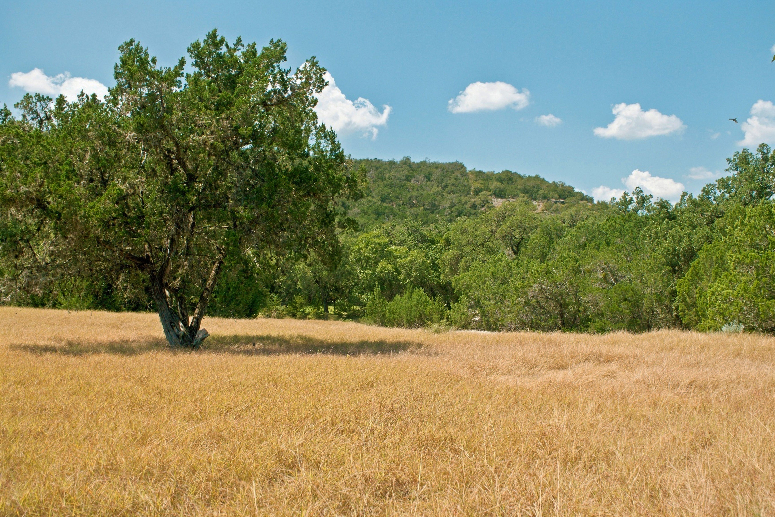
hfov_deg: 50.7
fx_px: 818
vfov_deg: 35.1
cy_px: 258
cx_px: 388
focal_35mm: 38
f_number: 9
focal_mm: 38
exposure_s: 1/2000
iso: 2500
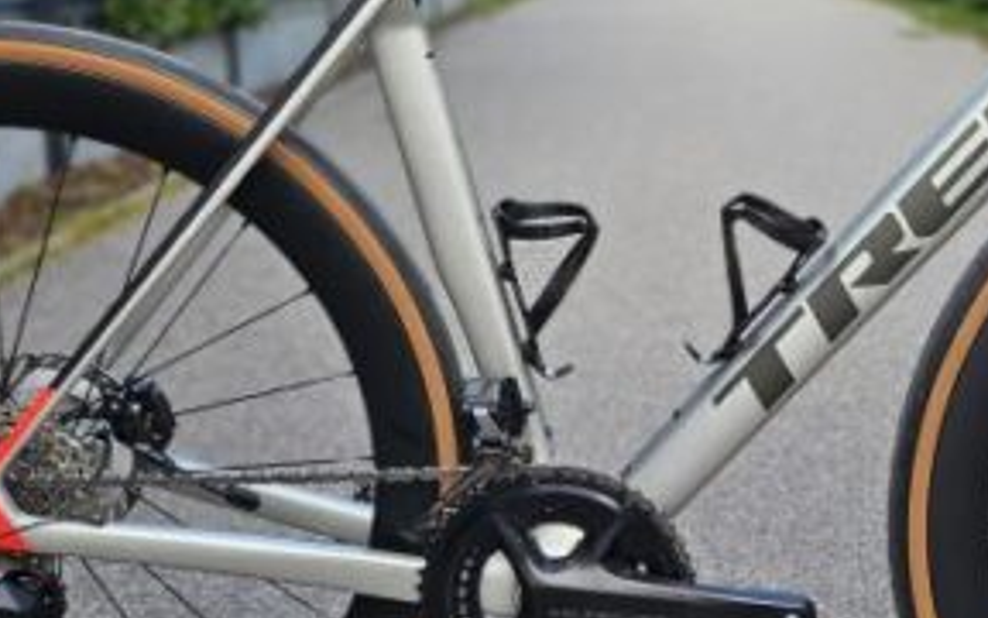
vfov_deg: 21.7
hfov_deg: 34.2
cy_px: 120
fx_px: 1589
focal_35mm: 59
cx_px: 655
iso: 25
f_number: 1.8
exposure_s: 1/529
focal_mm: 5.4
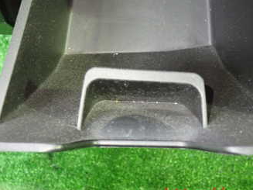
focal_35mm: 55
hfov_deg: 34.9
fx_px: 402
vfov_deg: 25.9
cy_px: 31
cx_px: 108
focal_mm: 5.4
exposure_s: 1/25
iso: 800
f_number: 2.3
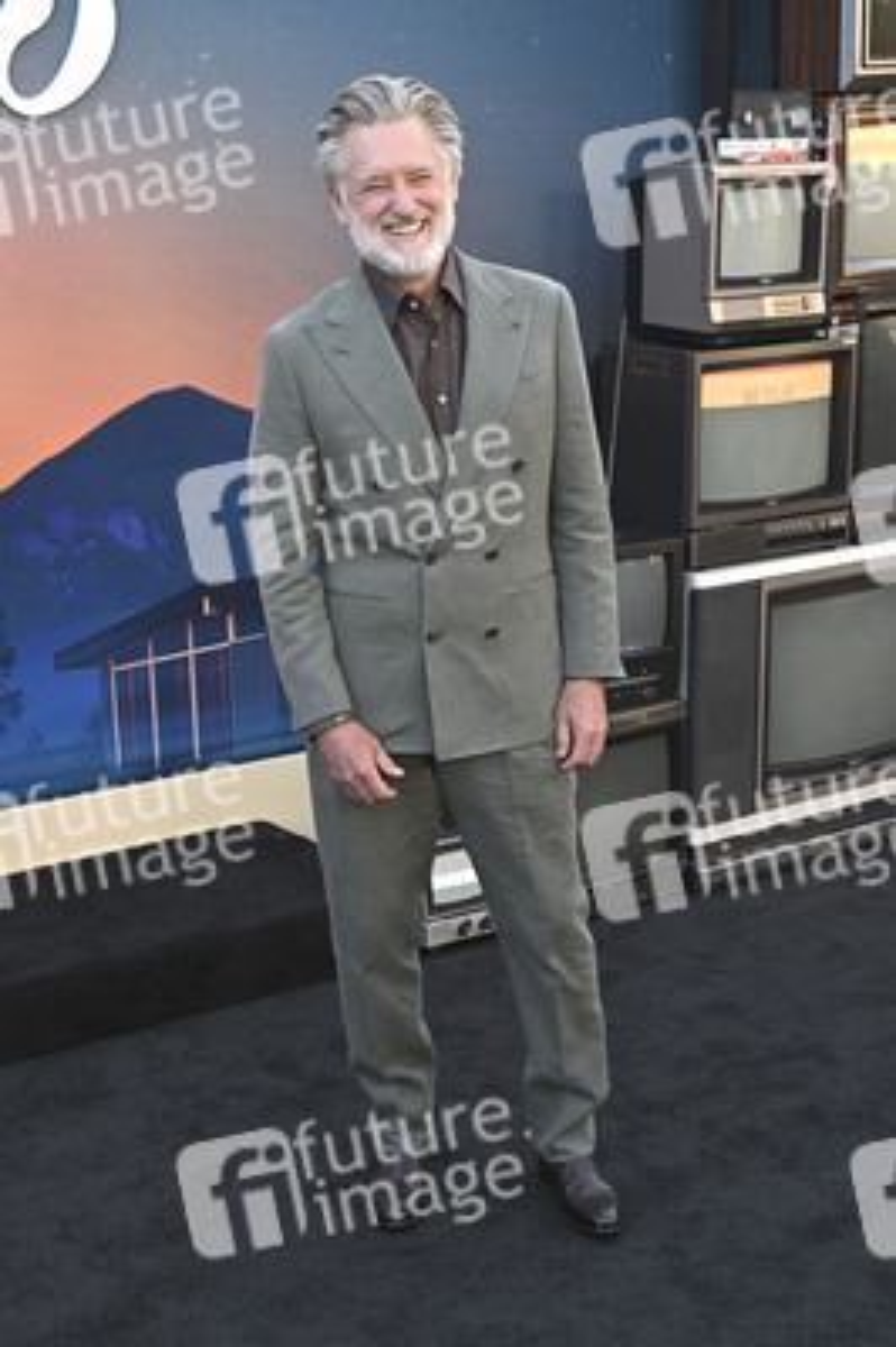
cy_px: 674
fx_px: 1683
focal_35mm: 45
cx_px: 448
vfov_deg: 43.6
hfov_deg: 29.8
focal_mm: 45
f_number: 7.1
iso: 800
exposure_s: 1/320
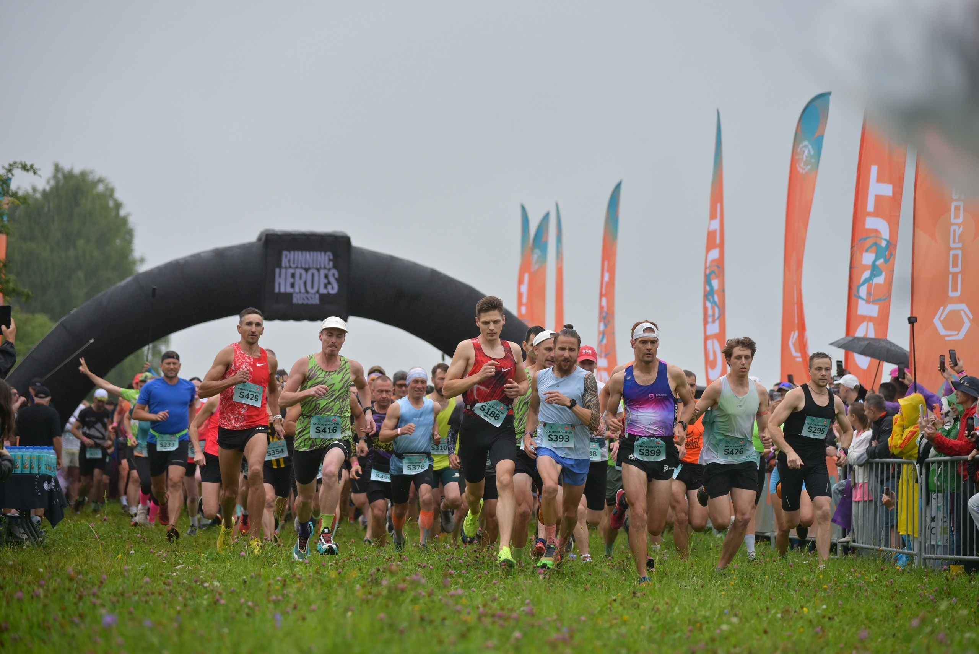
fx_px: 2748
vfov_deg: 13.6
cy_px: 327
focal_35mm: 101
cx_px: 490
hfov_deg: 20.2
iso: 400
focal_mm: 101
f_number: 2.8
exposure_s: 1/1250
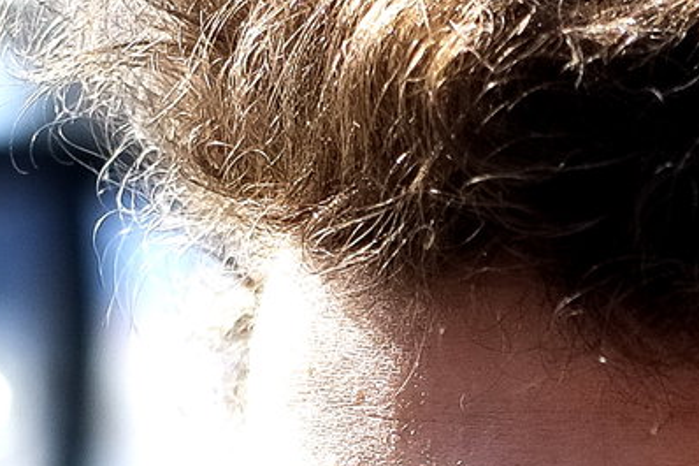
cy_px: 794
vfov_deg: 6.3
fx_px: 4134
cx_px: 346
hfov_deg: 9.7
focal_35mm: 213
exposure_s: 1/1600
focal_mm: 35
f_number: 2.5
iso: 200
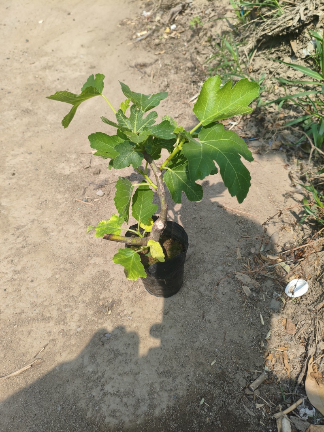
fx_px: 325
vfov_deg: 67.3
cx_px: 162
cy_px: 216
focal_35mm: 26
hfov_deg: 53.1
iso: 80
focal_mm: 4.94
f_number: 1.5
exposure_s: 1/1764
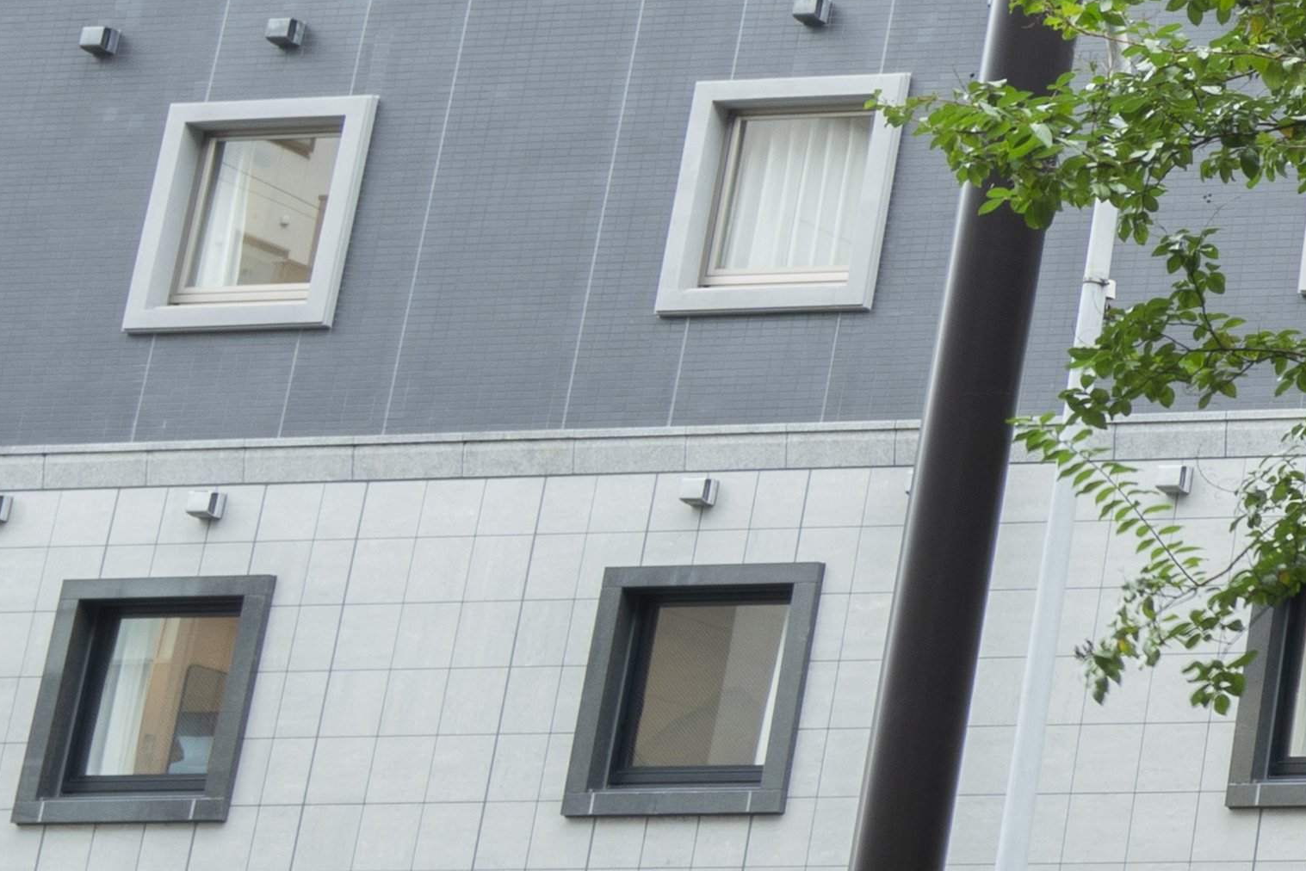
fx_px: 4318
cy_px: 45
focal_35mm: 119
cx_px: 2929
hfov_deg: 13.6
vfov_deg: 11.4
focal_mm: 19
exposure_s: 1/4
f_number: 11
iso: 100
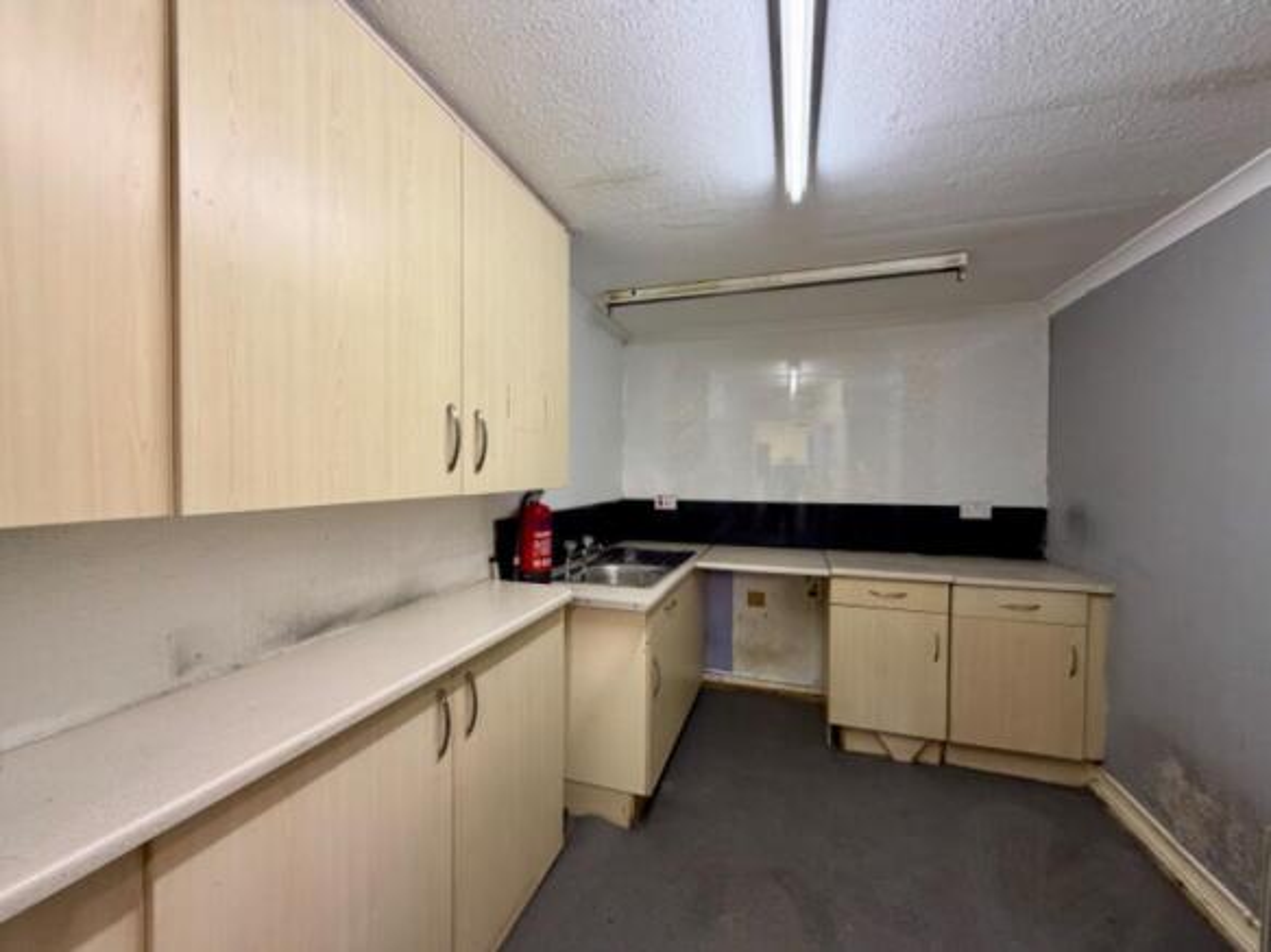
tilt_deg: -0.4
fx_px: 514
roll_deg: -0.4
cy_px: 476
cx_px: 636
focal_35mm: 14
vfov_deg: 85.7
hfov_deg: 102.1
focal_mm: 2.22
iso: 250
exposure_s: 1/50
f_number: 2.2
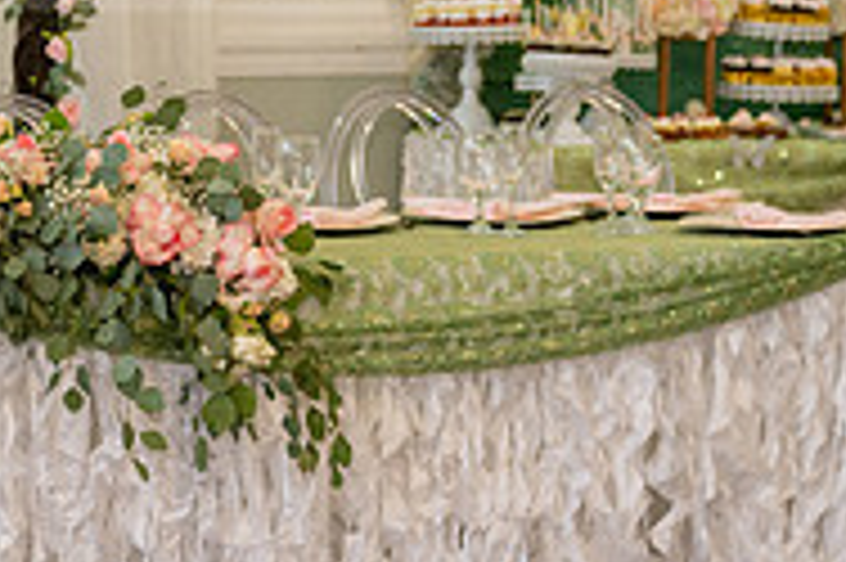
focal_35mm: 173
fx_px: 4062
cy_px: -97
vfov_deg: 7.9
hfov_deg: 11.8
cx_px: 4
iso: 640
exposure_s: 1/100
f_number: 2.8
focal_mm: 56
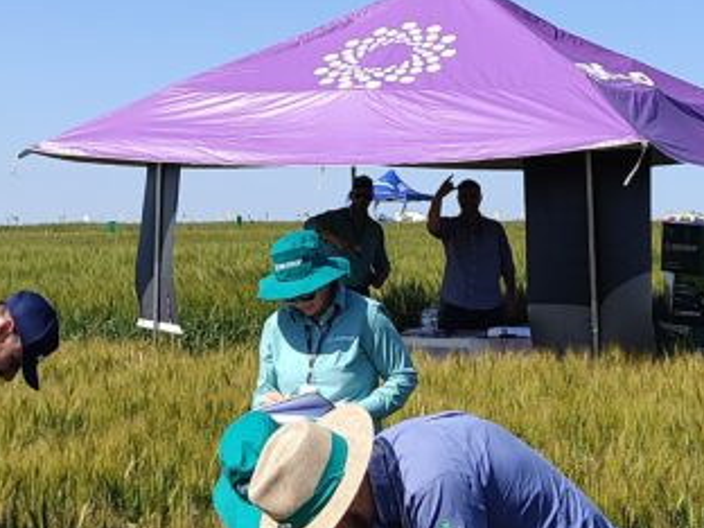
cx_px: 404
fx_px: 1220
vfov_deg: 24.2
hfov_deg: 32.1
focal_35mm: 60
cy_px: 384
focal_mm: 4.74
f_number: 1.79
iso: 100
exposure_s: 1/769
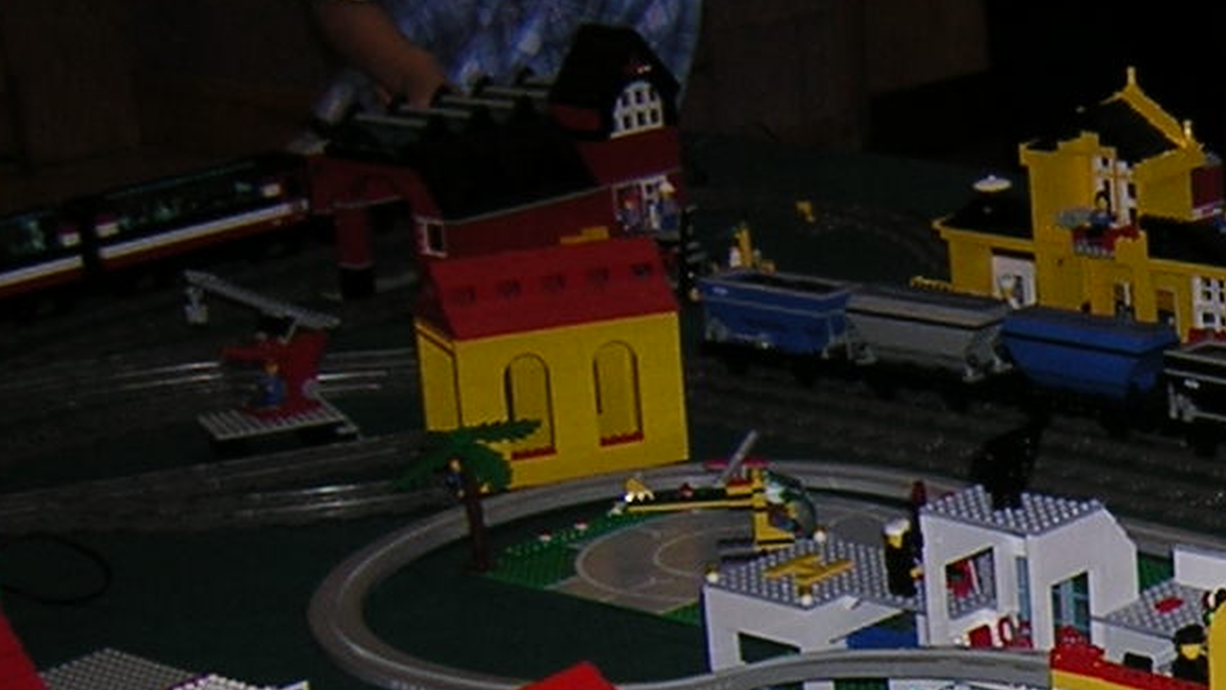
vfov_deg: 11.1
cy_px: 845
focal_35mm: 107
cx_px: 1481
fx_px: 3479
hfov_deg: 18.9
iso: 100
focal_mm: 4.7
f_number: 2.6
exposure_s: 1/60.1
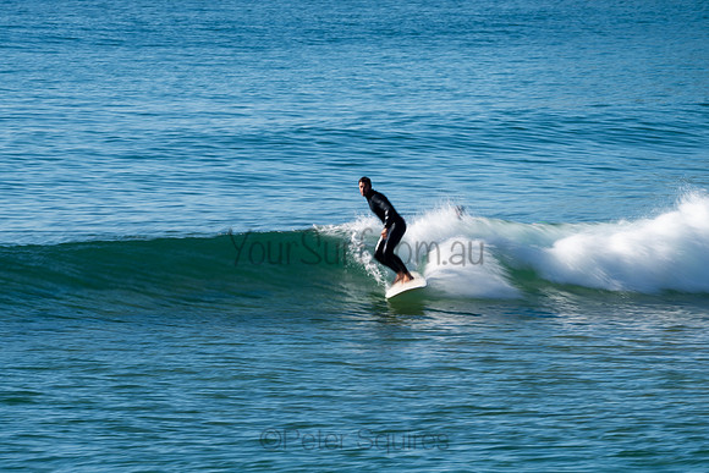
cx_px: 362
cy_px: 231
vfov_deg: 2.3
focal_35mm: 599
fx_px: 11790
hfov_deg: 3.4
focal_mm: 500
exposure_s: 1/20
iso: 31
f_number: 16
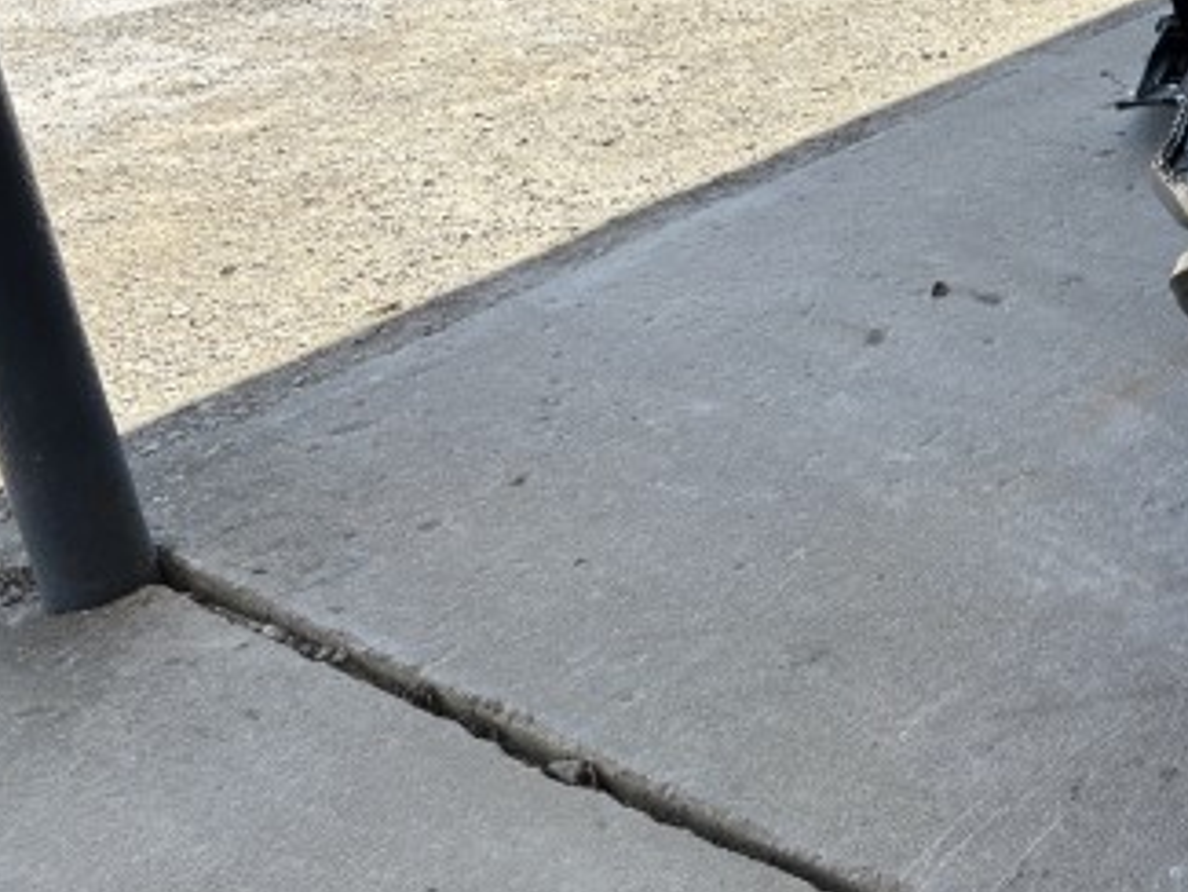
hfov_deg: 26.8
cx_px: 1422
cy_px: 205
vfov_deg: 22.7
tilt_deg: -22.8
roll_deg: +4.0
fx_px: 2197
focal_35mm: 64
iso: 50
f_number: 1.6
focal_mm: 5.96
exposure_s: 1/1567
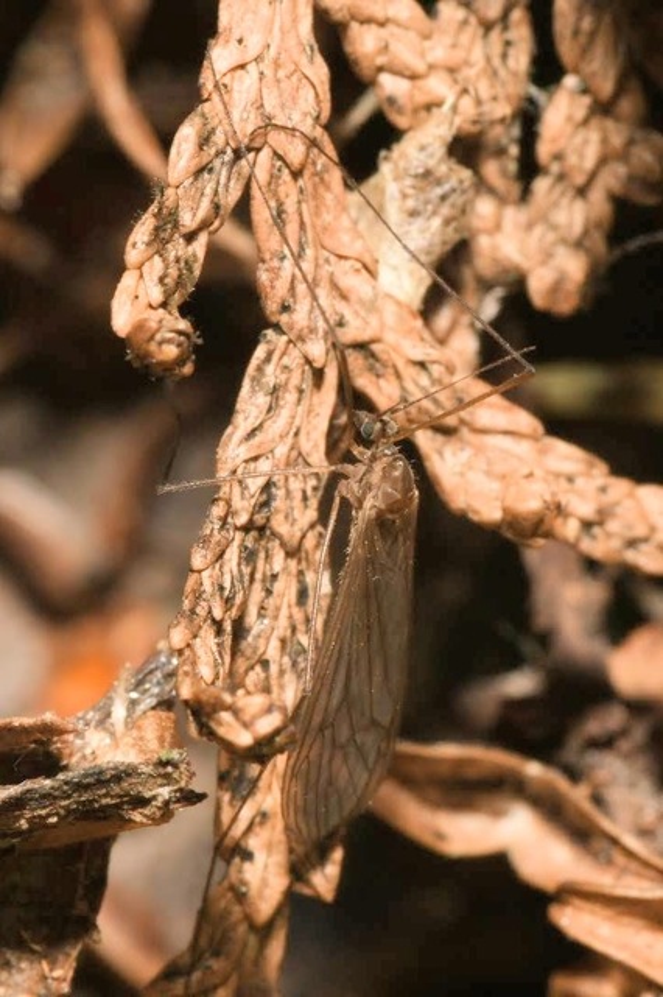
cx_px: 332
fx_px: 4355
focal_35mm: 158
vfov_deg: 13.0
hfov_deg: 8.7
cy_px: 498
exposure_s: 1/60
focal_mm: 105
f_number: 32
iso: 250
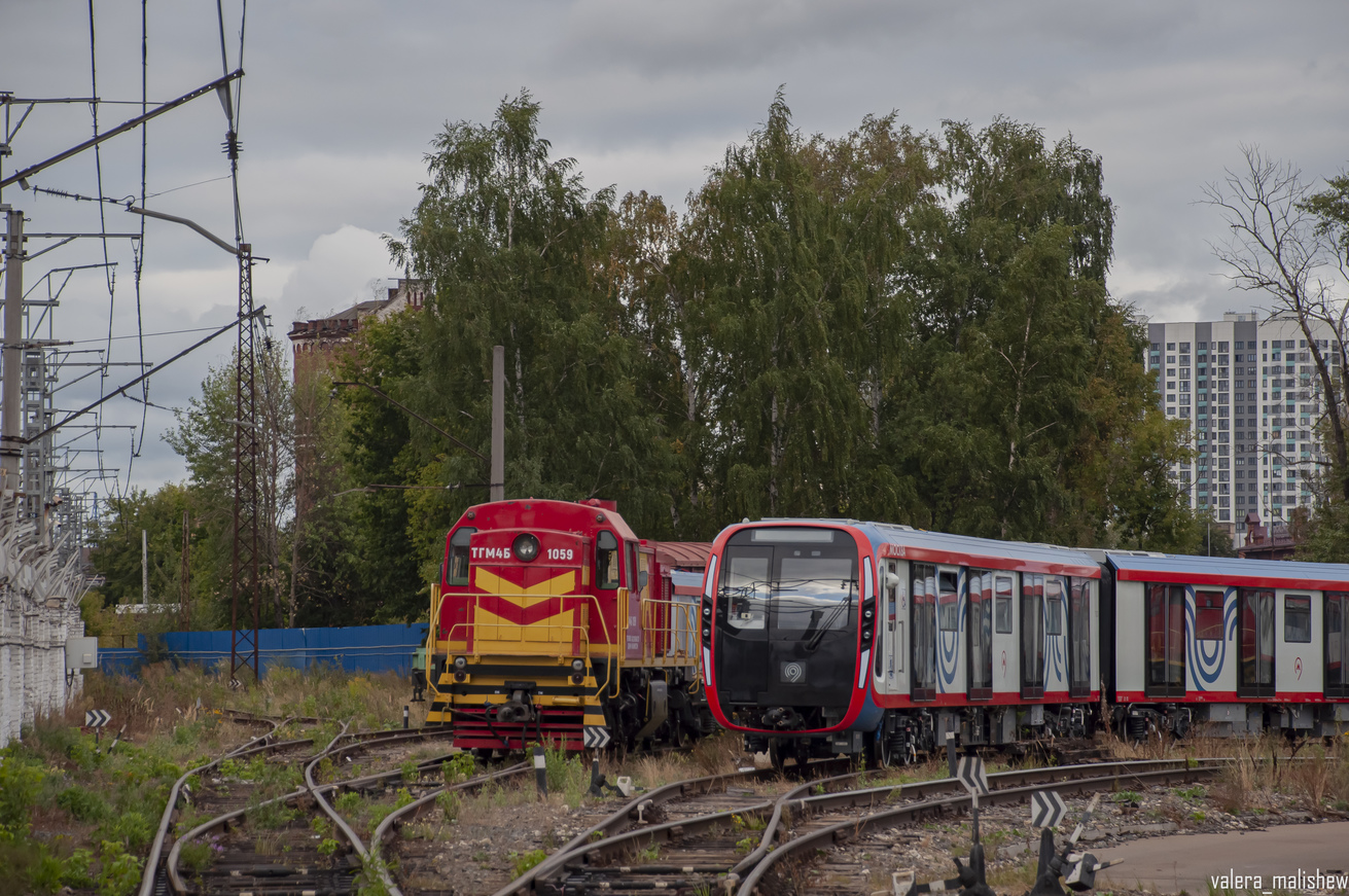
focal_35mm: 135
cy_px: 448
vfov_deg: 10.1
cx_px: 674
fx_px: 5053
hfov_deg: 15.2
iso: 200
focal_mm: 90
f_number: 5.6
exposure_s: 1/200
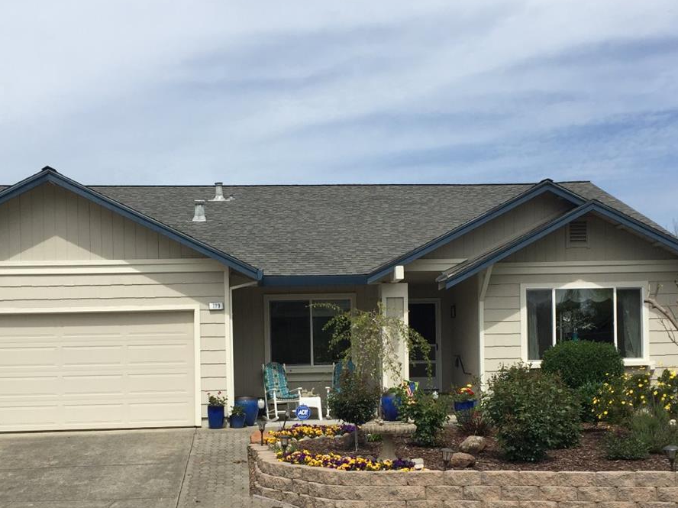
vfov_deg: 29.3
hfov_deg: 38.9
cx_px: 326
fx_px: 959
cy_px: 371
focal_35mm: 49
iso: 32
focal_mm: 4.15
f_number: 2.2
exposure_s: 1/2639
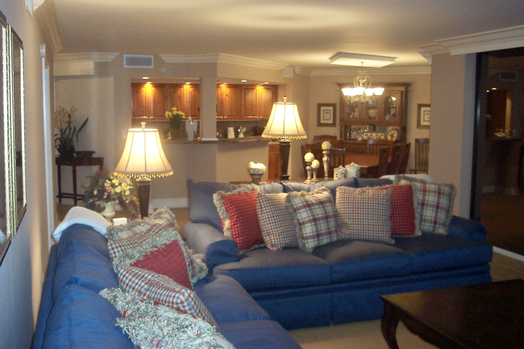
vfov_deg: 35.1
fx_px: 553
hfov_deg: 50.7
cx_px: 262
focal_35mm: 38
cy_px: 174
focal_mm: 8
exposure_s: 1/30
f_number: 2.8
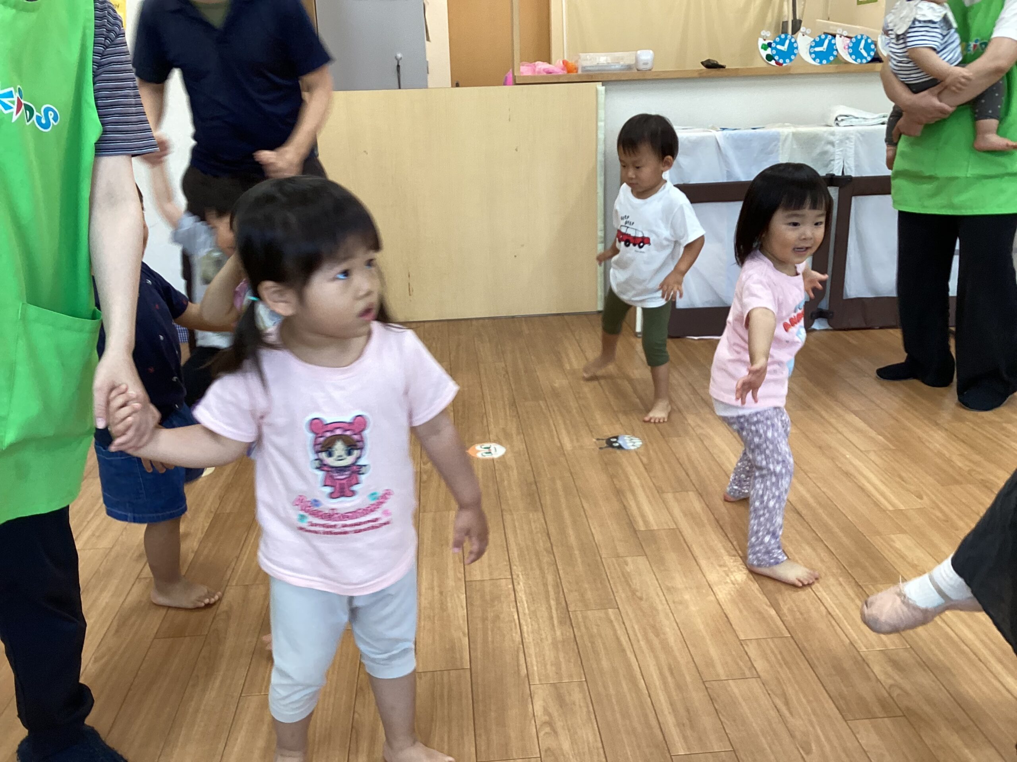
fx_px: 911
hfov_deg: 58.4
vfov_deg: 45.4
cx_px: 508
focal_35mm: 31
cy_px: 381
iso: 64
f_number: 2.4
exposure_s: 1/50
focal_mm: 3.3
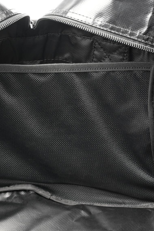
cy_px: 121
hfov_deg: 11.6
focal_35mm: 118
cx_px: 26
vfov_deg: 17.3
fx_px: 757
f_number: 11
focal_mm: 70
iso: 640
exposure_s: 1/200
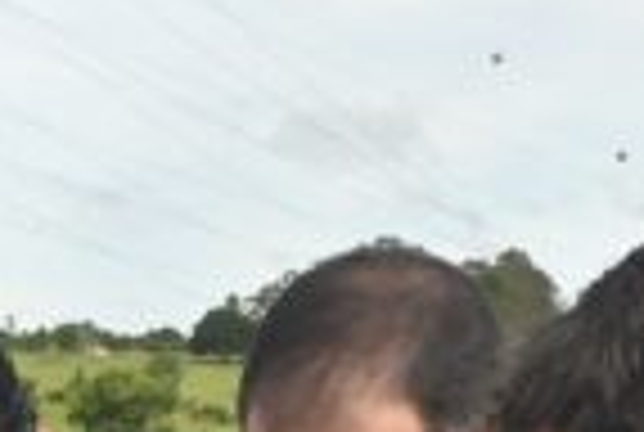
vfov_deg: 9.4
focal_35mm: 131
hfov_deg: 14.8
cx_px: -243
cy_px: 1026
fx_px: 2348
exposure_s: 1/320
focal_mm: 18
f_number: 14
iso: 400
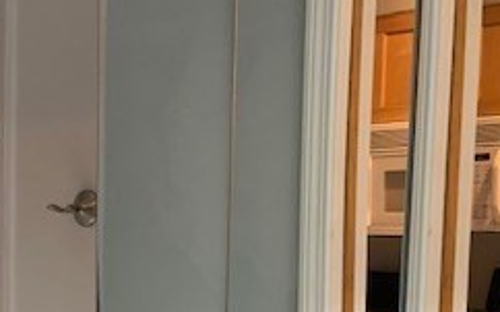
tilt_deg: -7.3
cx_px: -107
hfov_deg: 25.3
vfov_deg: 17.2
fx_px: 994
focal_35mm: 73
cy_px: 353
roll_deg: +1.4
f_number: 1.8
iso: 125
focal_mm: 4.25
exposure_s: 1/60
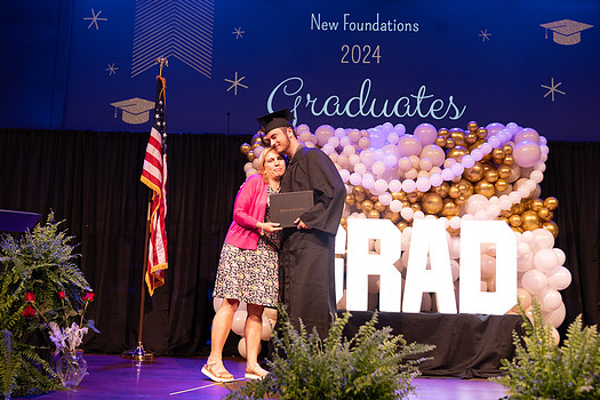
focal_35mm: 42
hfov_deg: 46.4
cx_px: 283
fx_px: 700
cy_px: 195
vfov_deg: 31.9
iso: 1600
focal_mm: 38
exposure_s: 1/200
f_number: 4
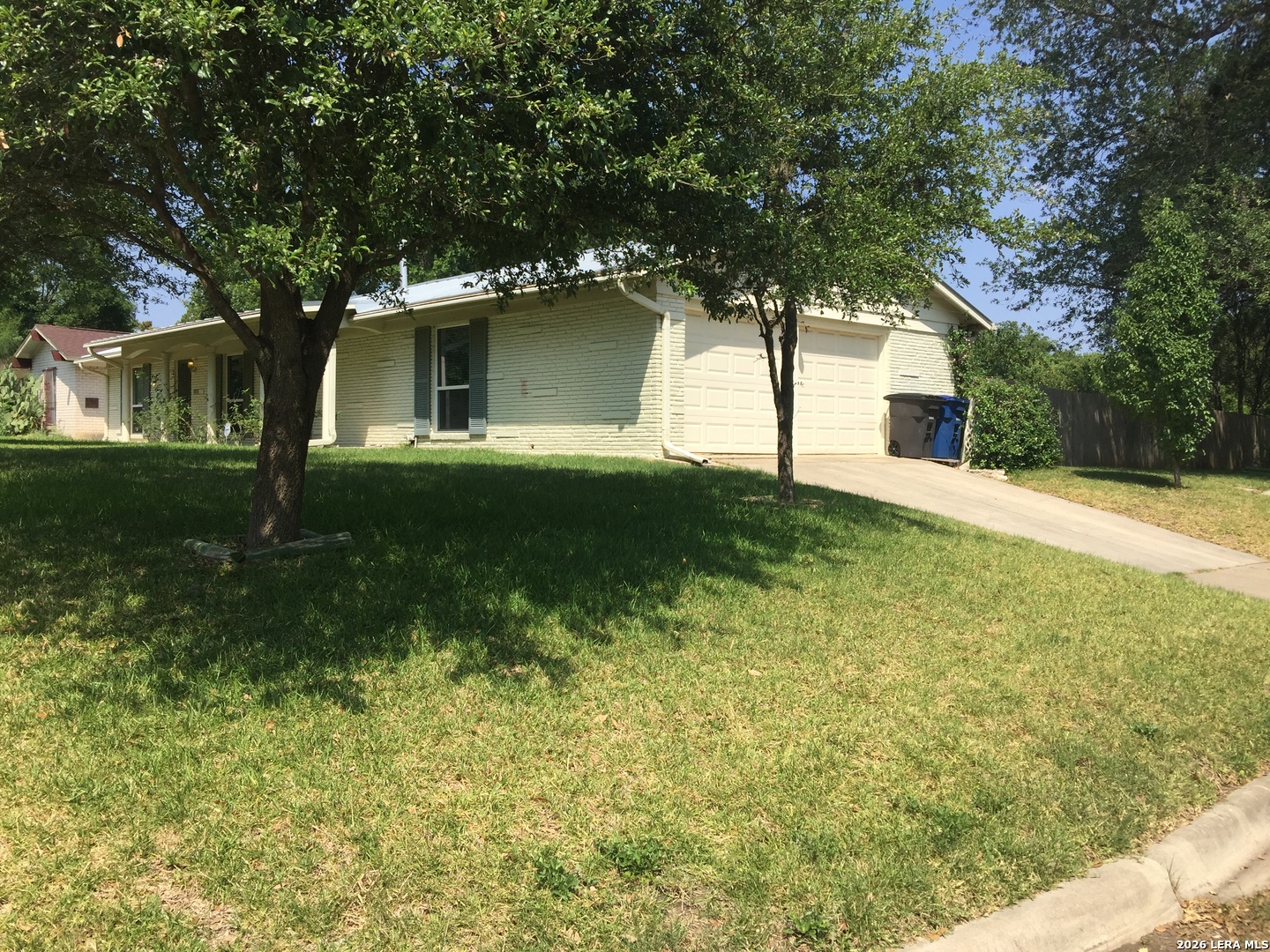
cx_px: 635
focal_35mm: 29
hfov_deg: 61.7
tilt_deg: -1.5
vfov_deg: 48.2
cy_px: 476
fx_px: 1064
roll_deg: -1.1
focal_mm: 4.15
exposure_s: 1/1582
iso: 32
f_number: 2.2
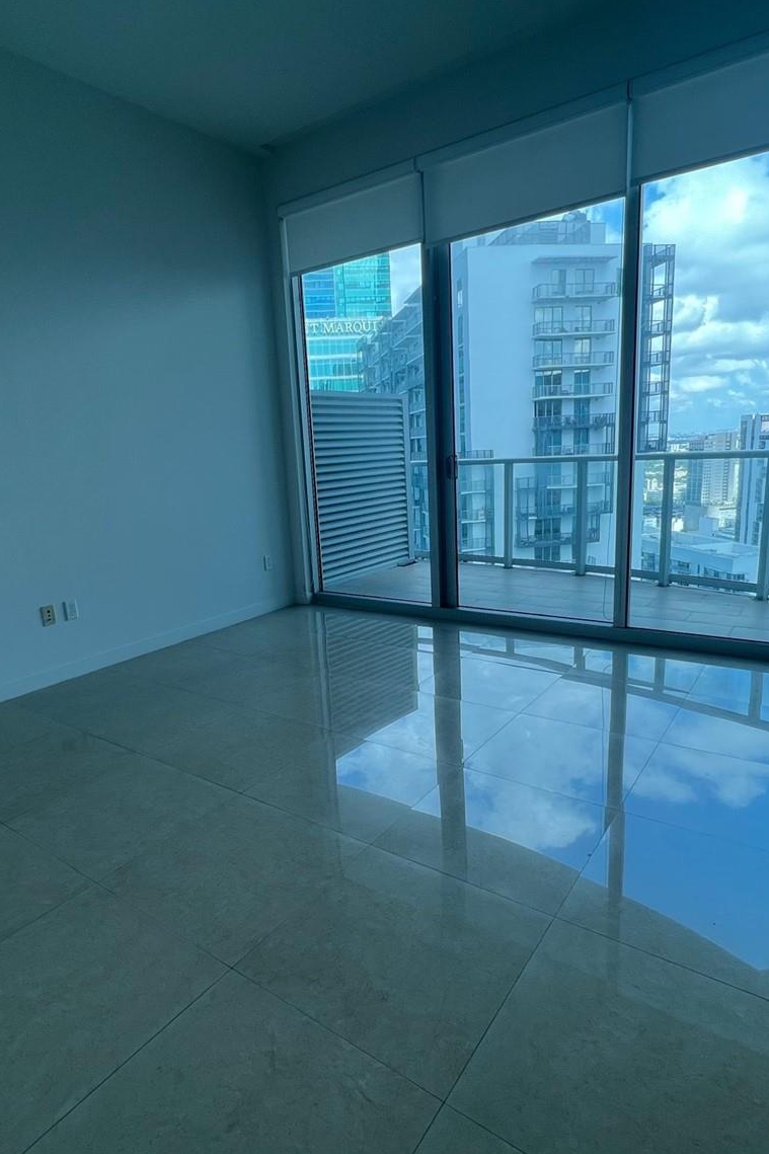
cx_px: 359
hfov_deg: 64.5
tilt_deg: -13.1
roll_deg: +2.9
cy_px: 588
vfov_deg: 86.9
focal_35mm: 19
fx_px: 609
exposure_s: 1/246
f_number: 1.8
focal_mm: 1.57
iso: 32
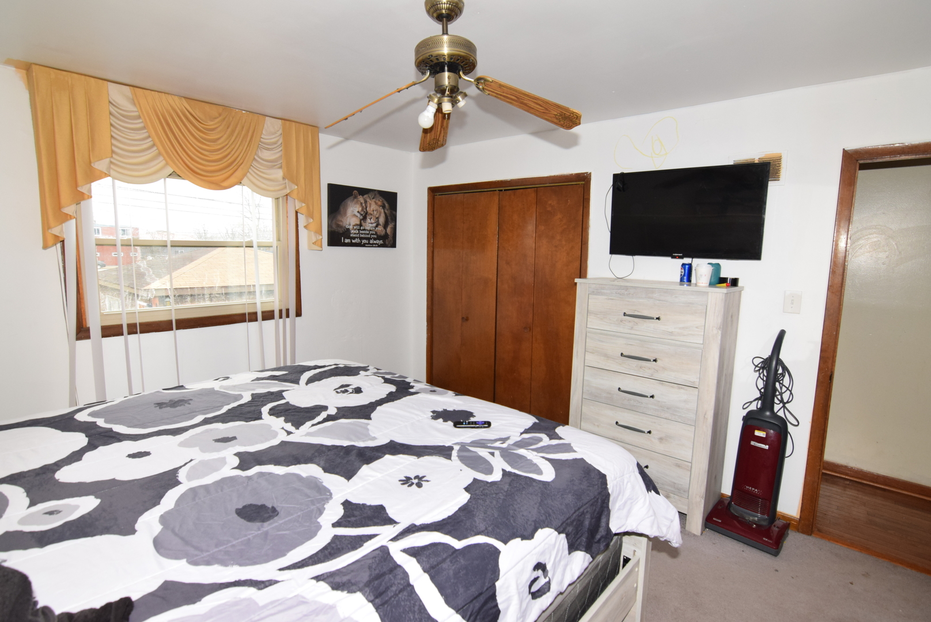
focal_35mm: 17
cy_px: 311
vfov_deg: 69.7
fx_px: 446
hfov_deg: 92.4
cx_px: 466
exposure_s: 1/100
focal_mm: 11.5
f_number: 5
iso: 800
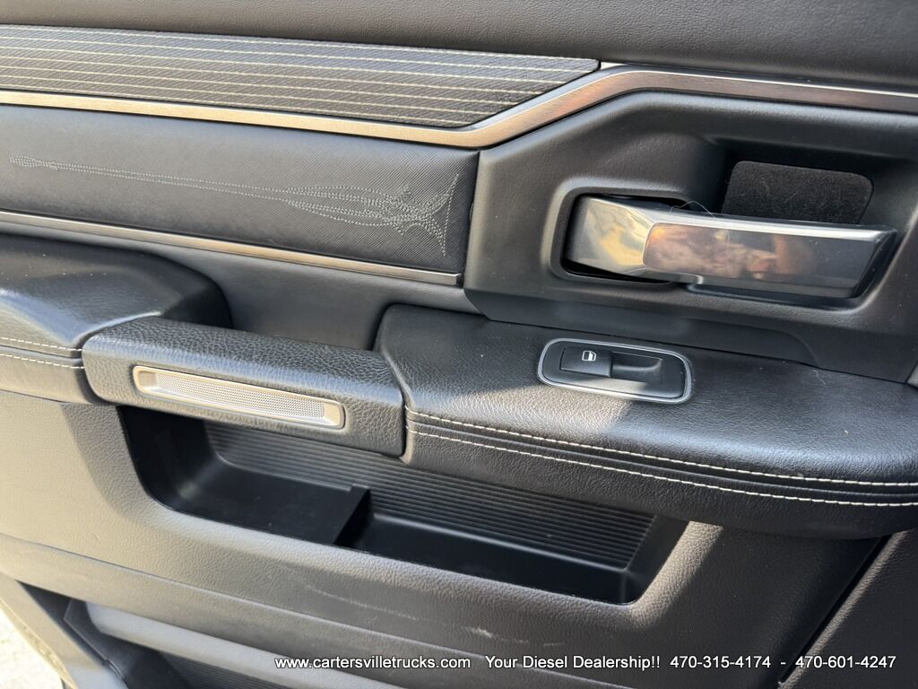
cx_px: 459
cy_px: 344
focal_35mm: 24
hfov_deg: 71.6
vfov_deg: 56.8
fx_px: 636
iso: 80
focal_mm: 6.76
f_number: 1.78
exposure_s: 1/121
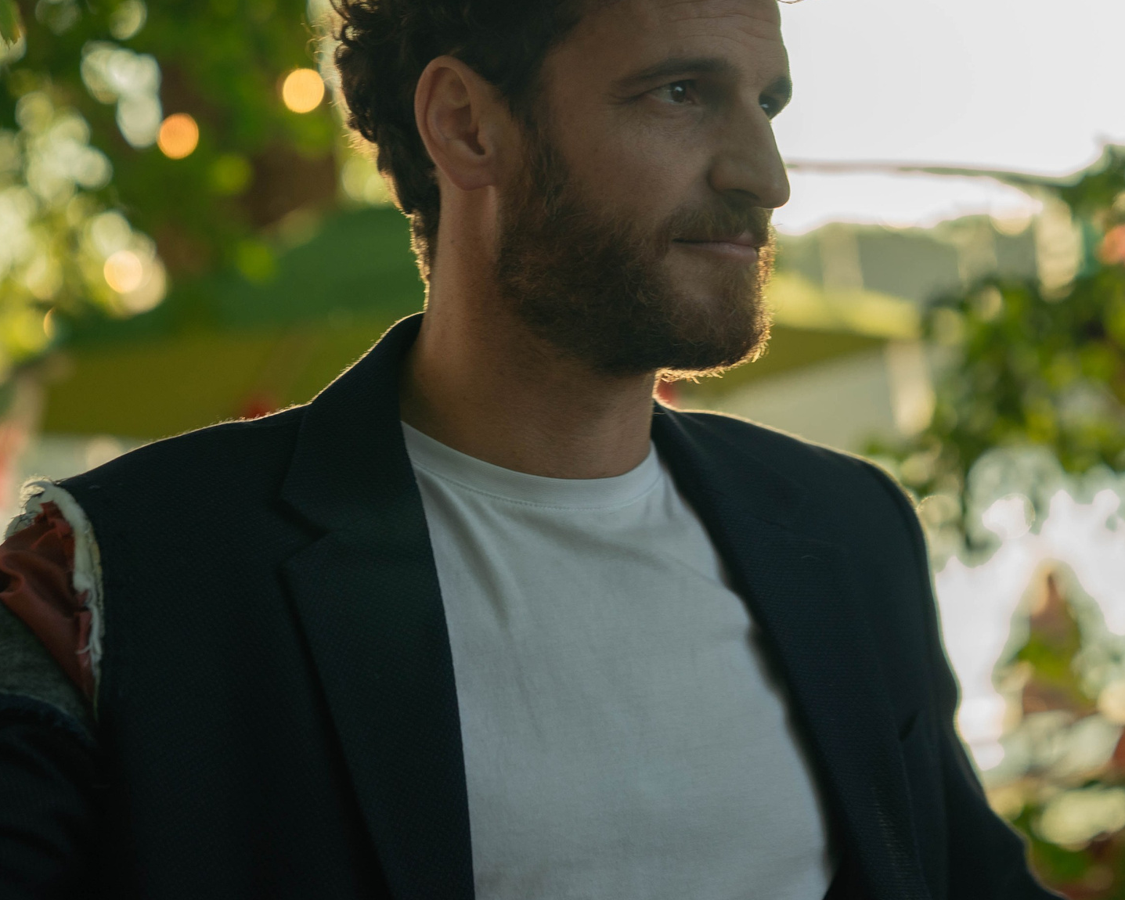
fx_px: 3896
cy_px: 404
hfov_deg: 16.4
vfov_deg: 13.2
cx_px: 597
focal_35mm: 117
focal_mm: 70
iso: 160
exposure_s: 1/160
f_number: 2.8
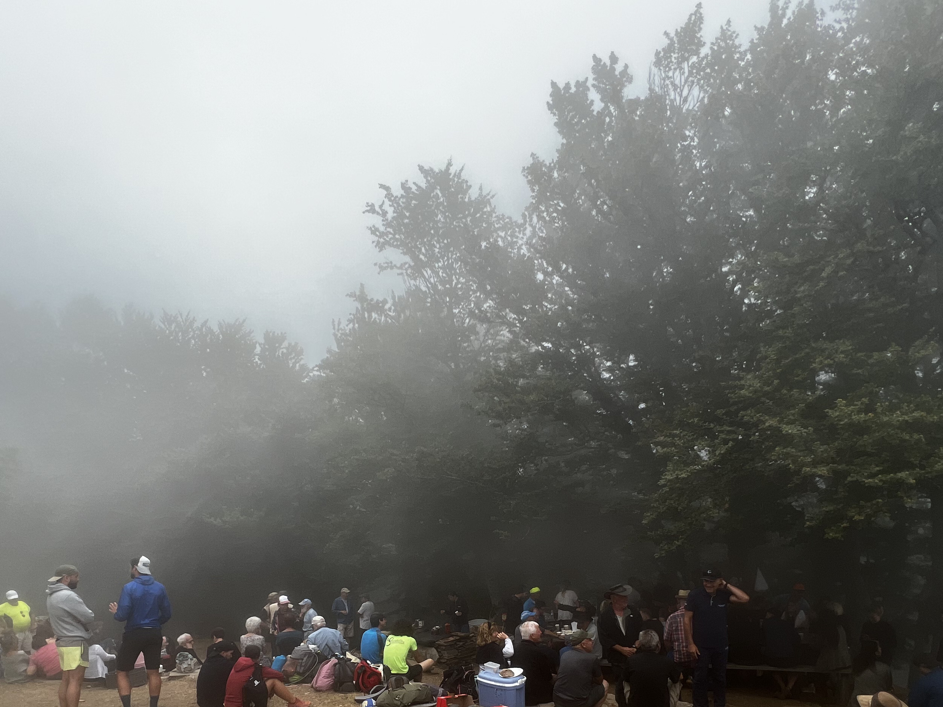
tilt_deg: -3.1
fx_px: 572
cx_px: 465
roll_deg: +3.7
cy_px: 540
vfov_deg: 59.6
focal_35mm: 21
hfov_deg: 79.0
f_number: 1.8
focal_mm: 1.57
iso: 32
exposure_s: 1/1206
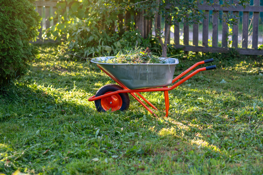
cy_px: 88
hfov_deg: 23.9
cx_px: 132
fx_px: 621
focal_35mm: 85
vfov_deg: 16.1
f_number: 3.2
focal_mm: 85
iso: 200
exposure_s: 1/320
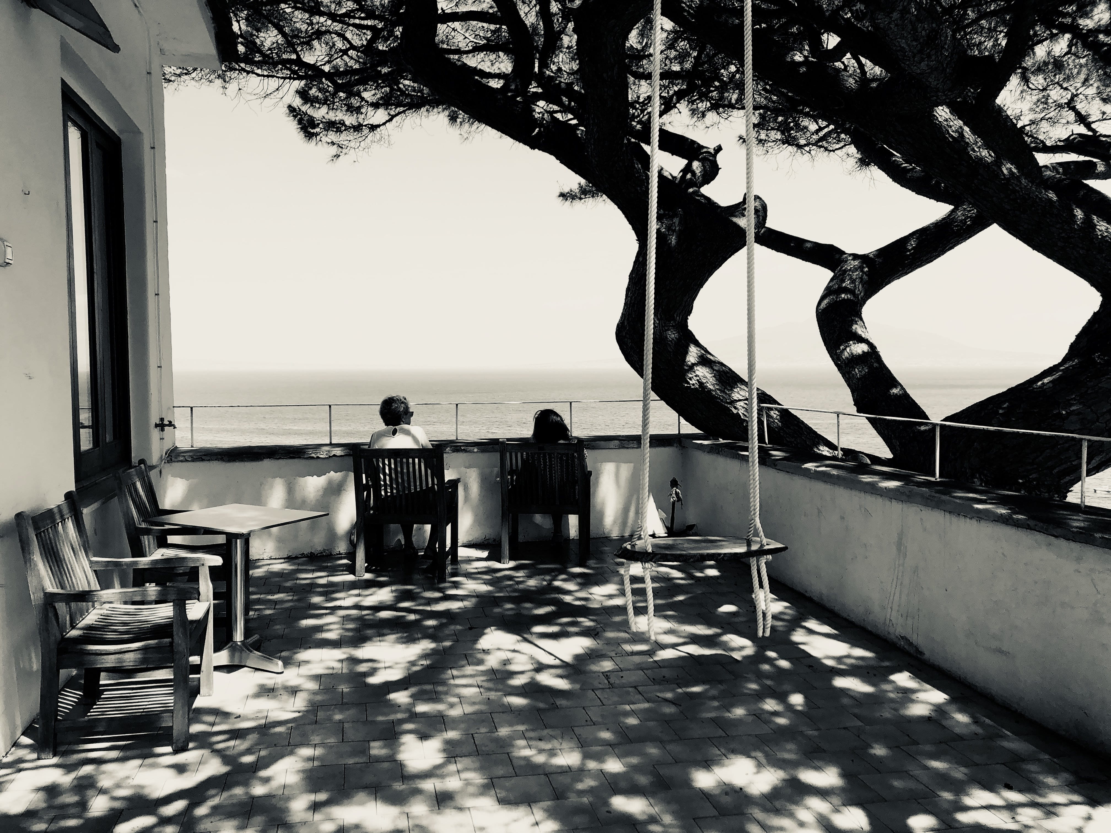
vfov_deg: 49.7
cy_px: 416
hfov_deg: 63.4
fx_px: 899
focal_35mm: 28
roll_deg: +0.1
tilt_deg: -3.8
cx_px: 556
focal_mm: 3.99
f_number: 1.8
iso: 20
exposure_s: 1/1230
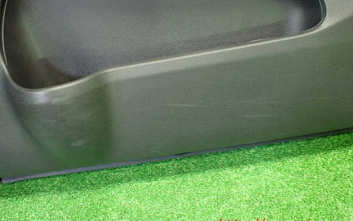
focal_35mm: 32
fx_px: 308
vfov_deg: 39.4
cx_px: 176
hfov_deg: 59.6
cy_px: 99
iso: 800
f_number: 2.3
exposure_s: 1/60
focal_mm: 5.4
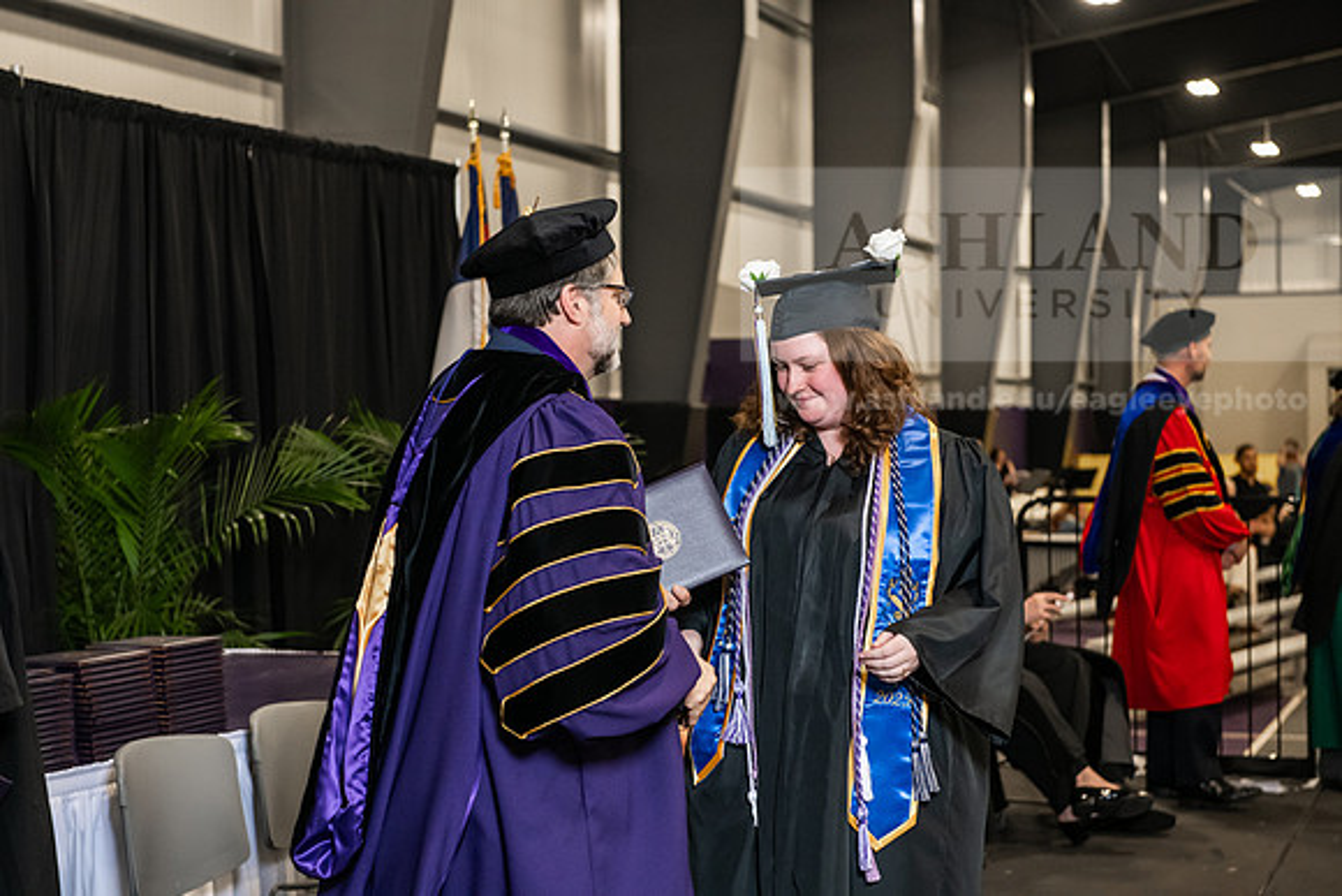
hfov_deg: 28.8
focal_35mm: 70
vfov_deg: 19.5
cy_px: 448
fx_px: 2610
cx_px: 671
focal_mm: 70
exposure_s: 1/200
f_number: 5
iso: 2500
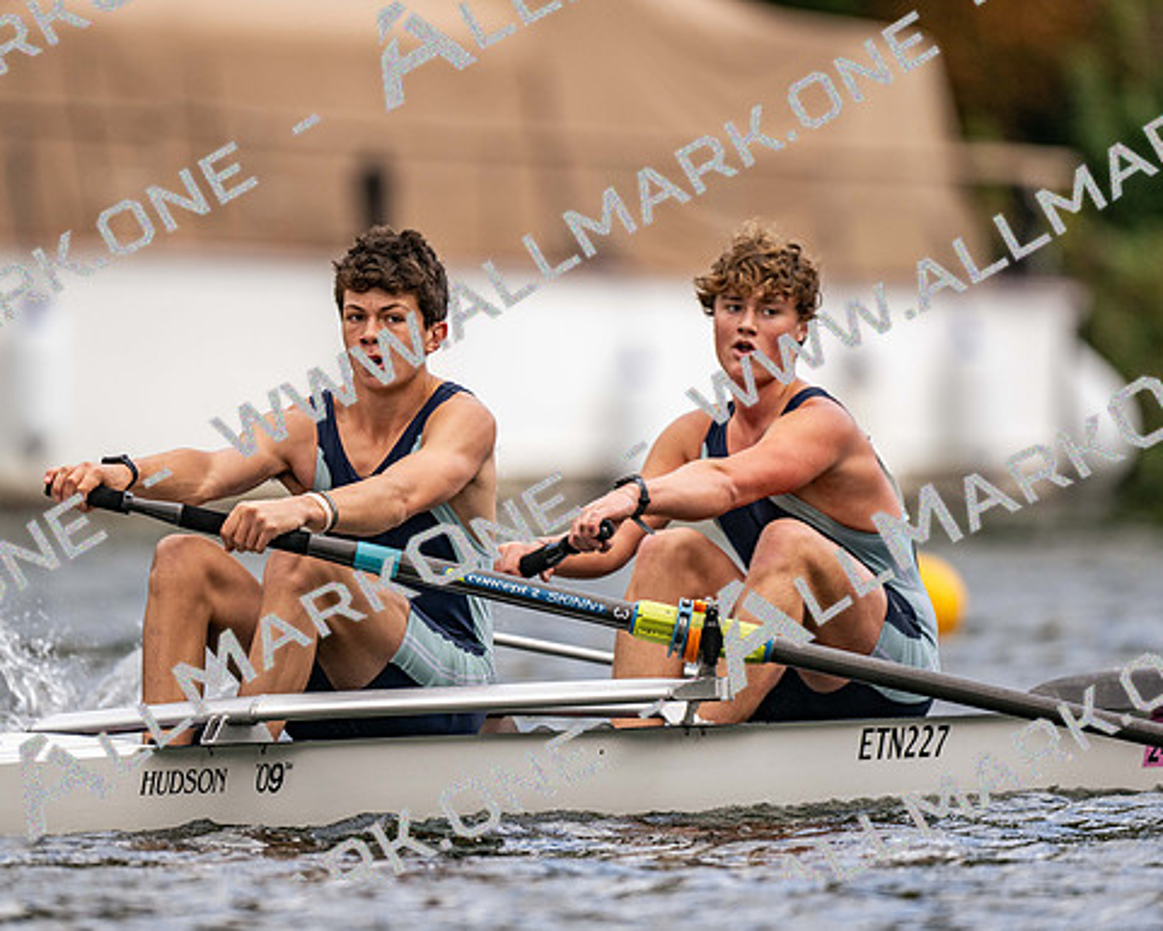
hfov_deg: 2.8
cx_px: 510
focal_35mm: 680
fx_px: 23411
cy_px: 466
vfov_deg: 2.3
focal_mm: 600
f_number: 4
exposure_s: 1/2500
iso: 360
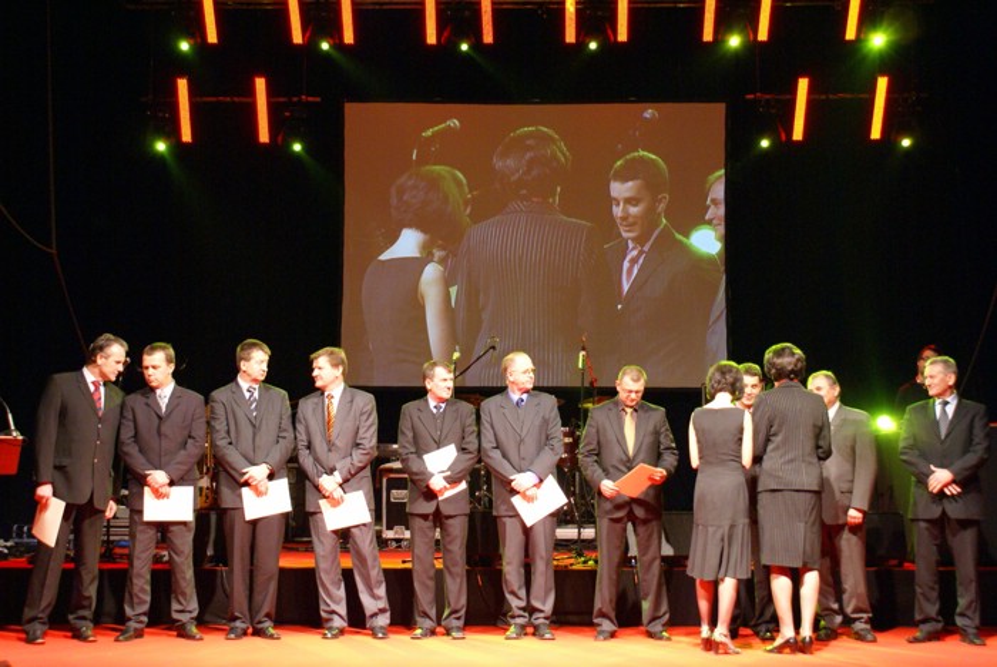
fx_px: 1455
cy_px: 334
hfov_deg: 37.8
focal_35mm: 52
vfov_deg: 25.8
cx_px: 498
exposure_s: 1/20
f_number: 5.6
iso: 800
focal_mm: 35
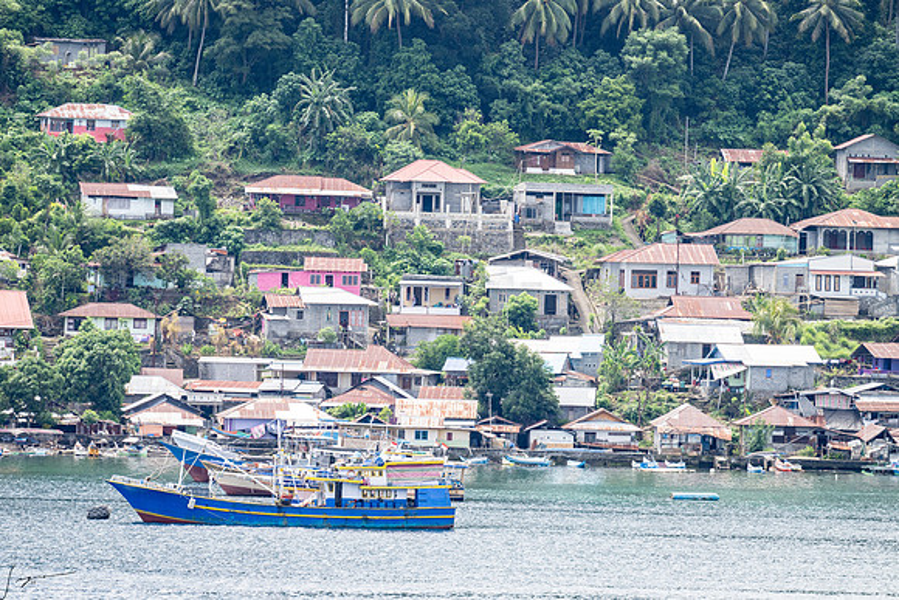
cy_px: 300
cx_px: 450
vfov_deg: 3.4
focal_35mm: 400
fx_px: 9991
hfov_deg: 5.2
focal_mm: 400
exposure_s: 1/500
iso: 560
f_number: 8
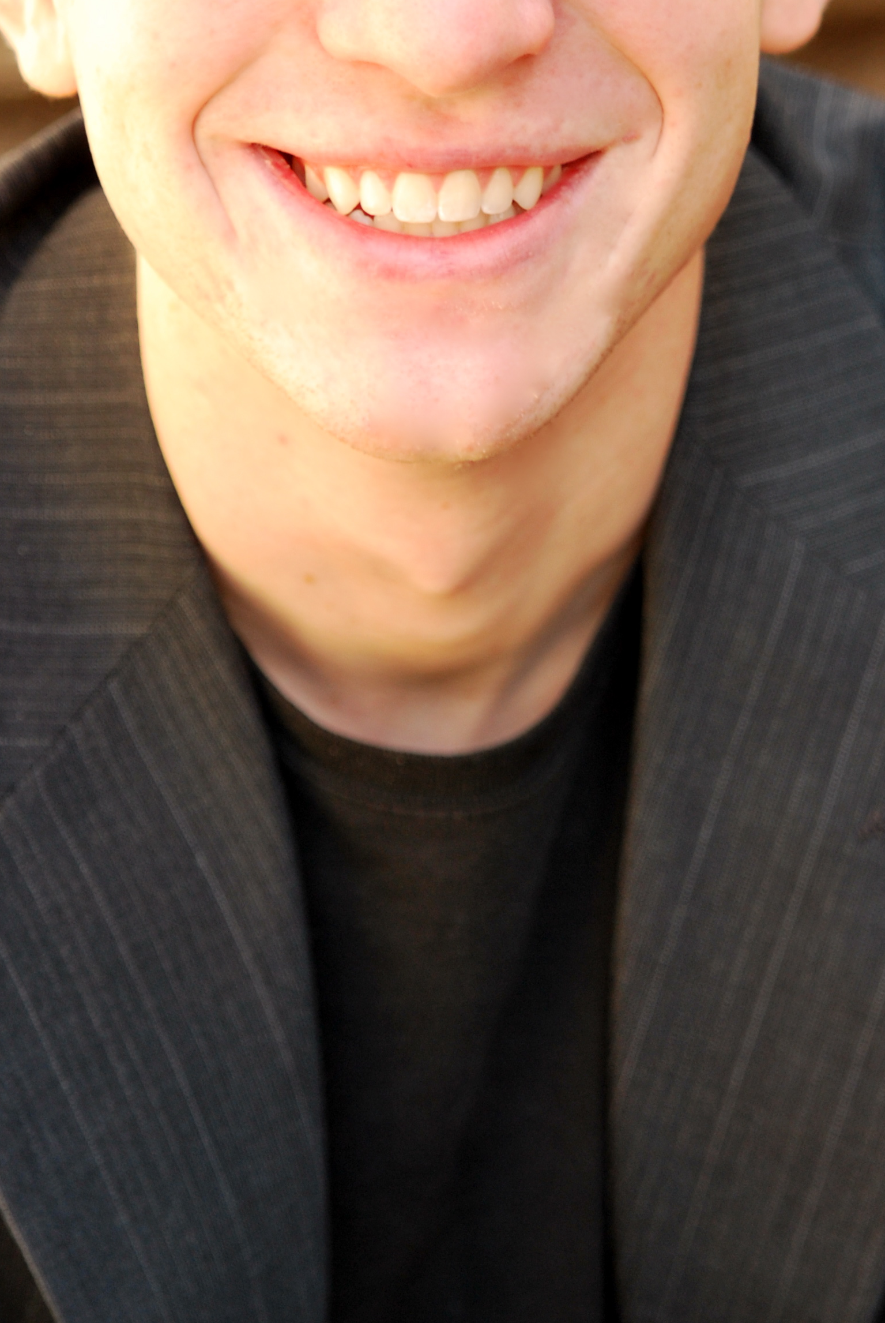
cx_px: 585
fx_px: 5589
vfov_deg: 13.5
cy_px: 393
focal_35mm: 152
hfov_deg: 9.0
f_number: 2.8
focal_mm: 60
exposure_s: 1/125
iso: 200
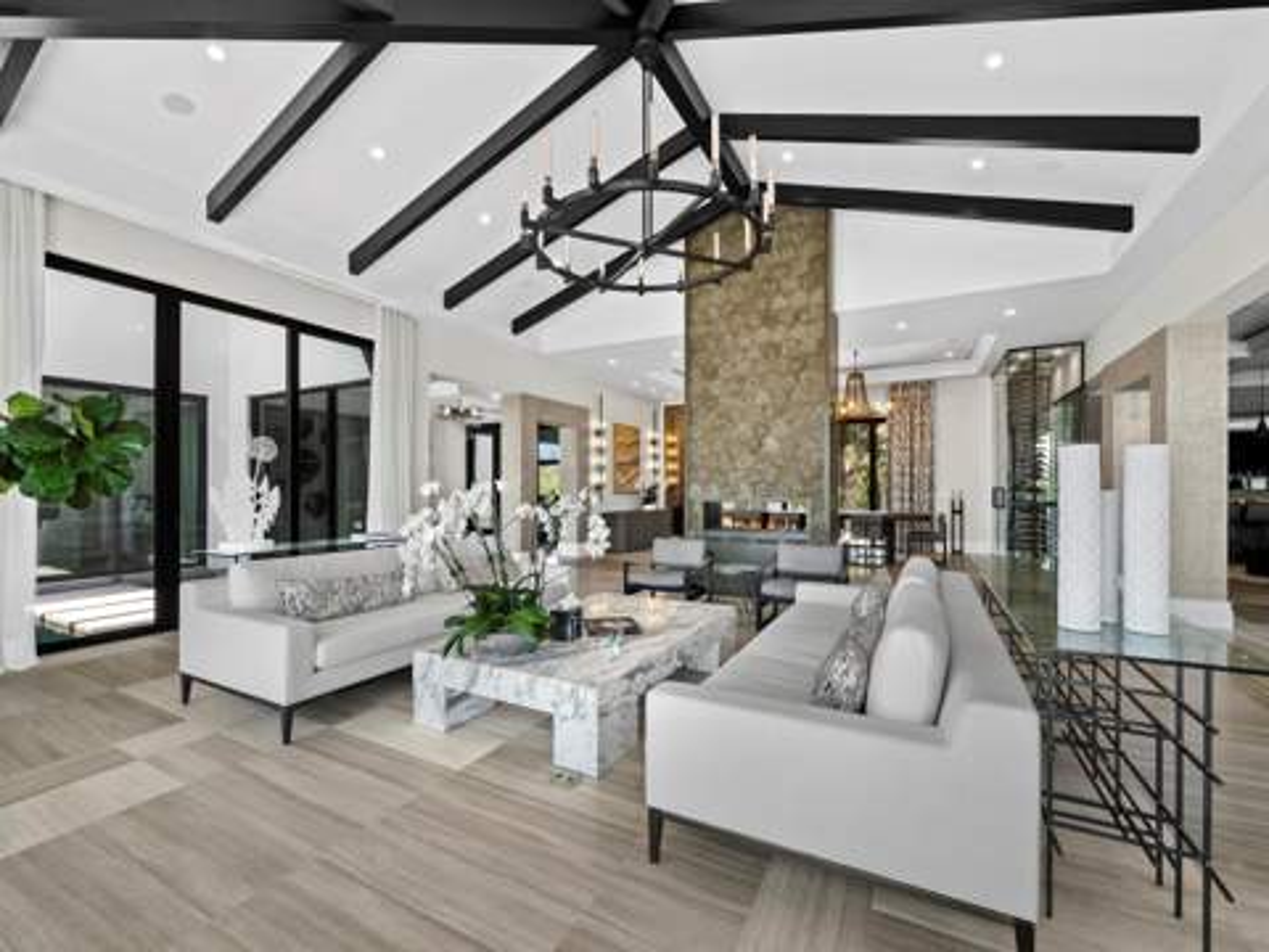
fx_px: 513
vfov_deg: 85.7
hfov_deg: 102.1
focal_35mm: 14
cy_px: 476
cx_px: 634
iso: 320
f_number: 11
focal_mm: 7
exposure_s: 1/8
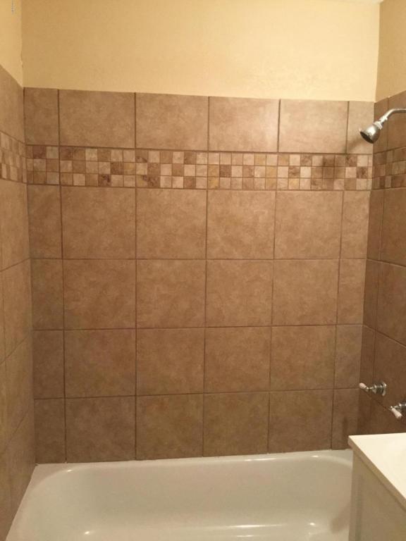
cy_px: 270
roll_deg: -0.7
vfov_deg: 58.4
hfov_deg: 45.4
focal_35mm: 31
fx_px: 485
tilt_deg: -6.8
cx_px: 203
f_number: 2.4
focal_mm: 3.3
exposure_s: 1/20
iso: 200
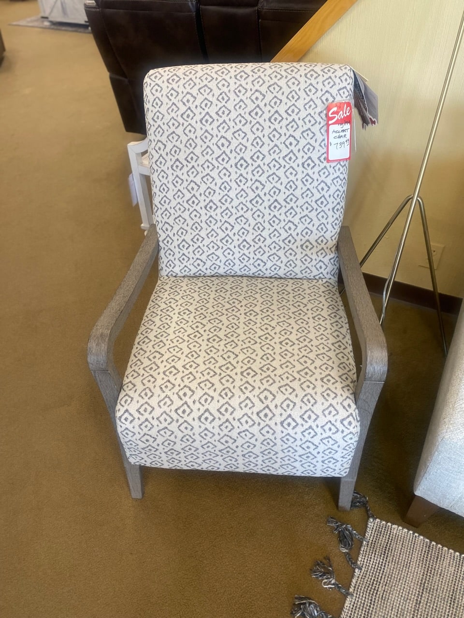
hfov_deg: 53.1
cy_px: 309
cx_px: 232
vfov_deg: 67.3
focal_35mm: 26
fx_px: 465
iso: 100
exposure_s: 1/60
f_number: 1.8
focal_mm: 4.25
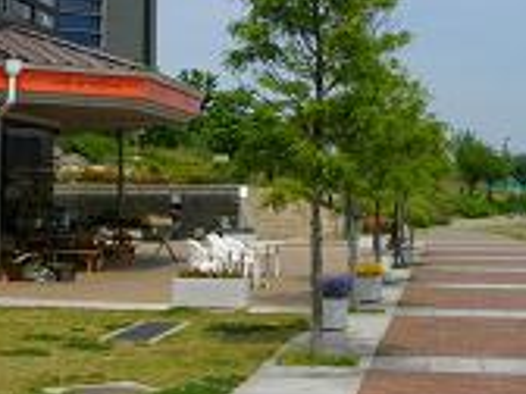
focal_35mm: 74
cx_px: 243
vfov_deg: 19.7
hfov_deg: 26.3
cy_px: 72
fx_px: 1124
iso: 100
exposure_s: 1/640
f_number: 5.5
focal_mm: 5.7
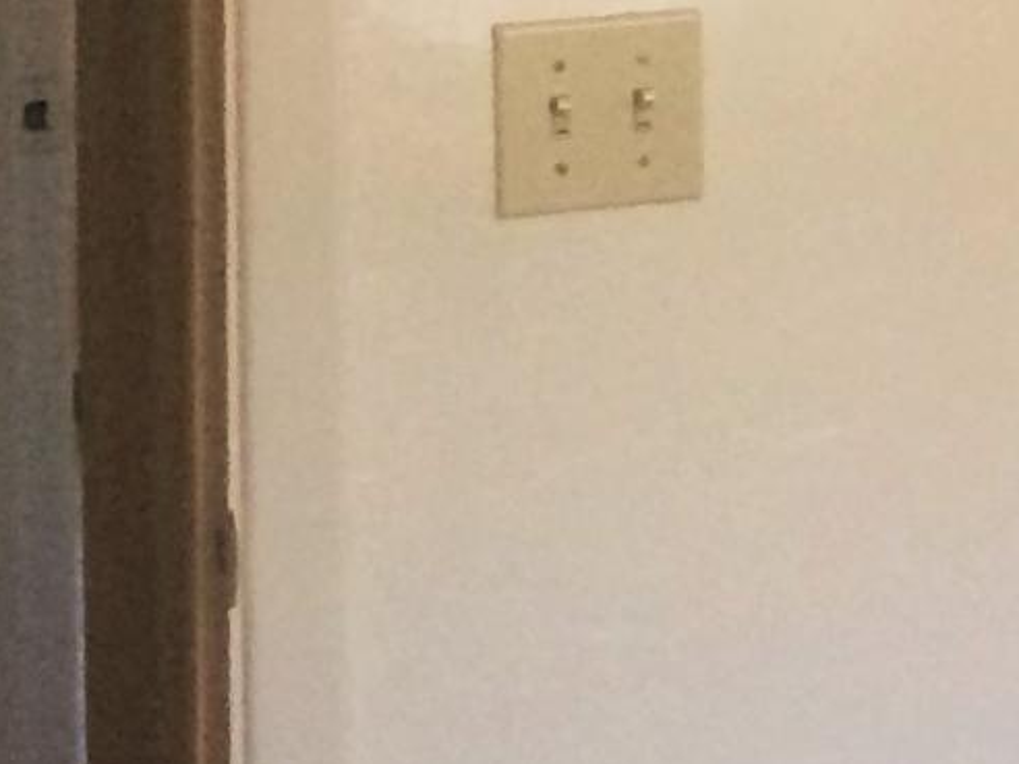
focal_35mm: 177
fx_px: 5210
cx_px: 2701
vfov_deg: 8.2
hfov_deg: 9.5
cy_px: -356
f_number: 2.2
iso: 160
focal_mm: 4.15
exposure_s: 1/30
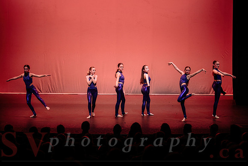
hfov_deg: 24.8
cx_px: 124
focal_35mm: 82
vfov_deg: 16.7
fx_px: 565
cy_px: 83
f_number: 2.8
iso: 1250
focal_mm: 82
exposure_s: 1/400
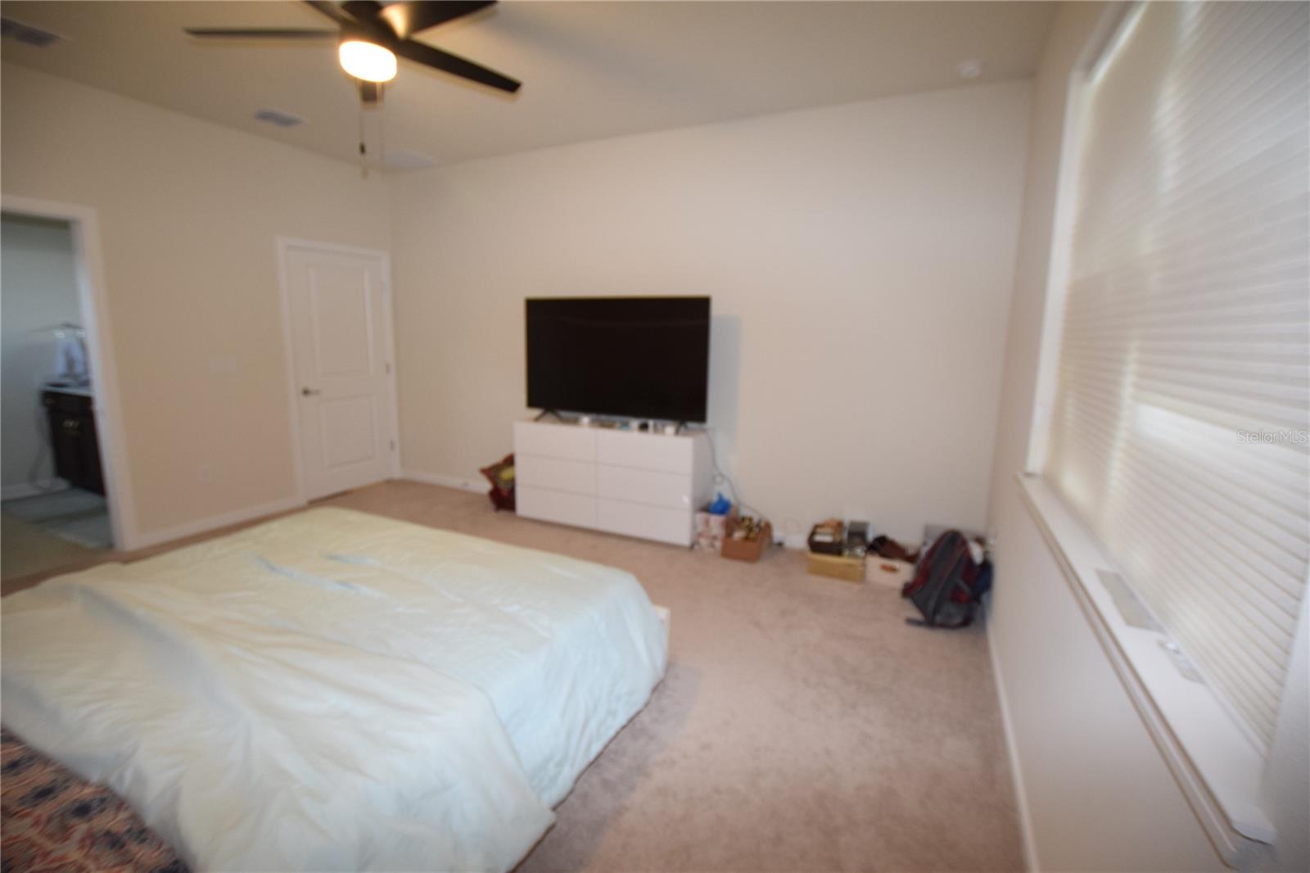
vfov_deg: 77.3
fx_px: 546
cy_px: 436
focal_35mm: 15
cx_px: 655
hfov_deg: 100.4
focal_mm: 10
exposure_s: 1/60
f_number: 4
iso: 800
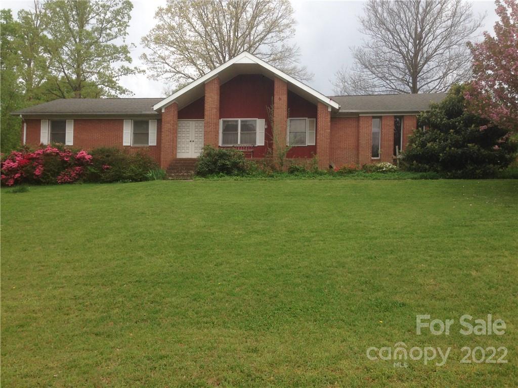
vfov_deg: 42.9
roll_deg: -1.9
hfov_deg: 55.4
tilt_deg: +1.3
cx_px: 259
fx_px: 494
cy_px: 194
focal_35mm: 33
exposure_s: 1/382
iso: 50
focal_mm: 4.12
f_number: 2.4
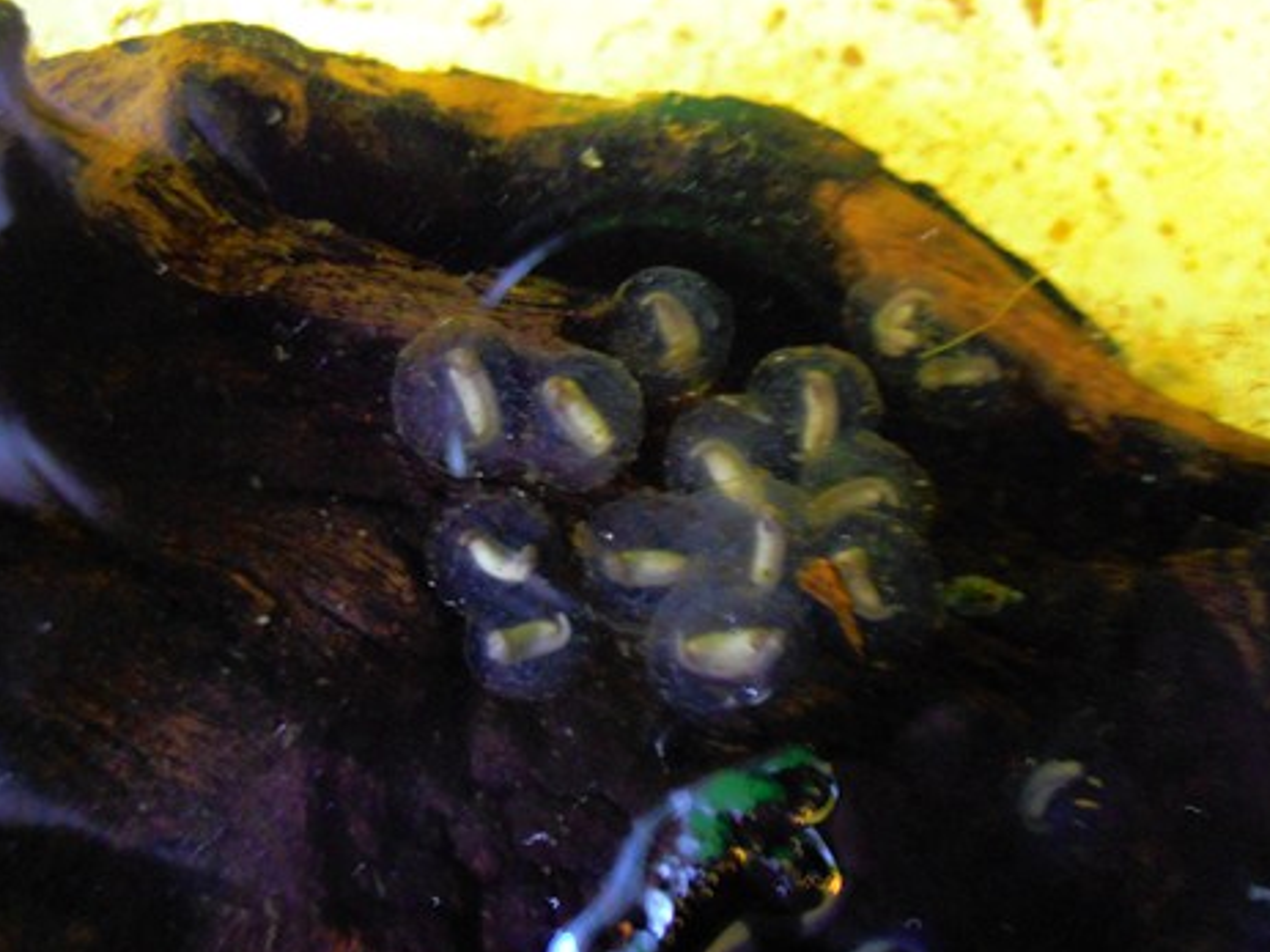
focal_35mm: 40
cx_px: 620
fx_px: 1467
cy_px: 446
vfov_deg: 35.9
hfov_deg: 46.8
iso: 400
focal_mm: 6.61
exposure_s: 1/2
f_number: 3.9
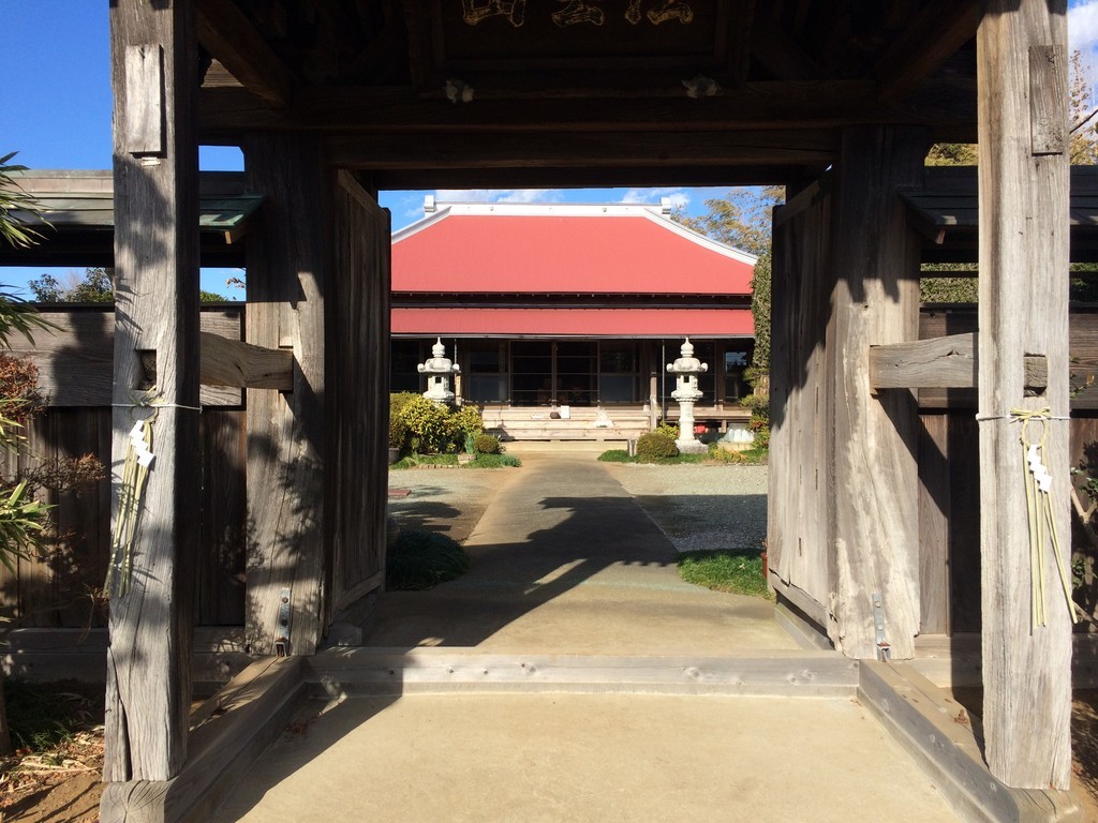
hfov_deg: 61.7
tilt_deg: -3.1
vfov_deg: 48.2
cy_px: 412
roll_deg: +0.6
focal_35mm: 29
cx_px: 549
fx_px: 920
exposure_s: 1/1642
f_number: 2.2
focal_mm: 4.15
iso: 32
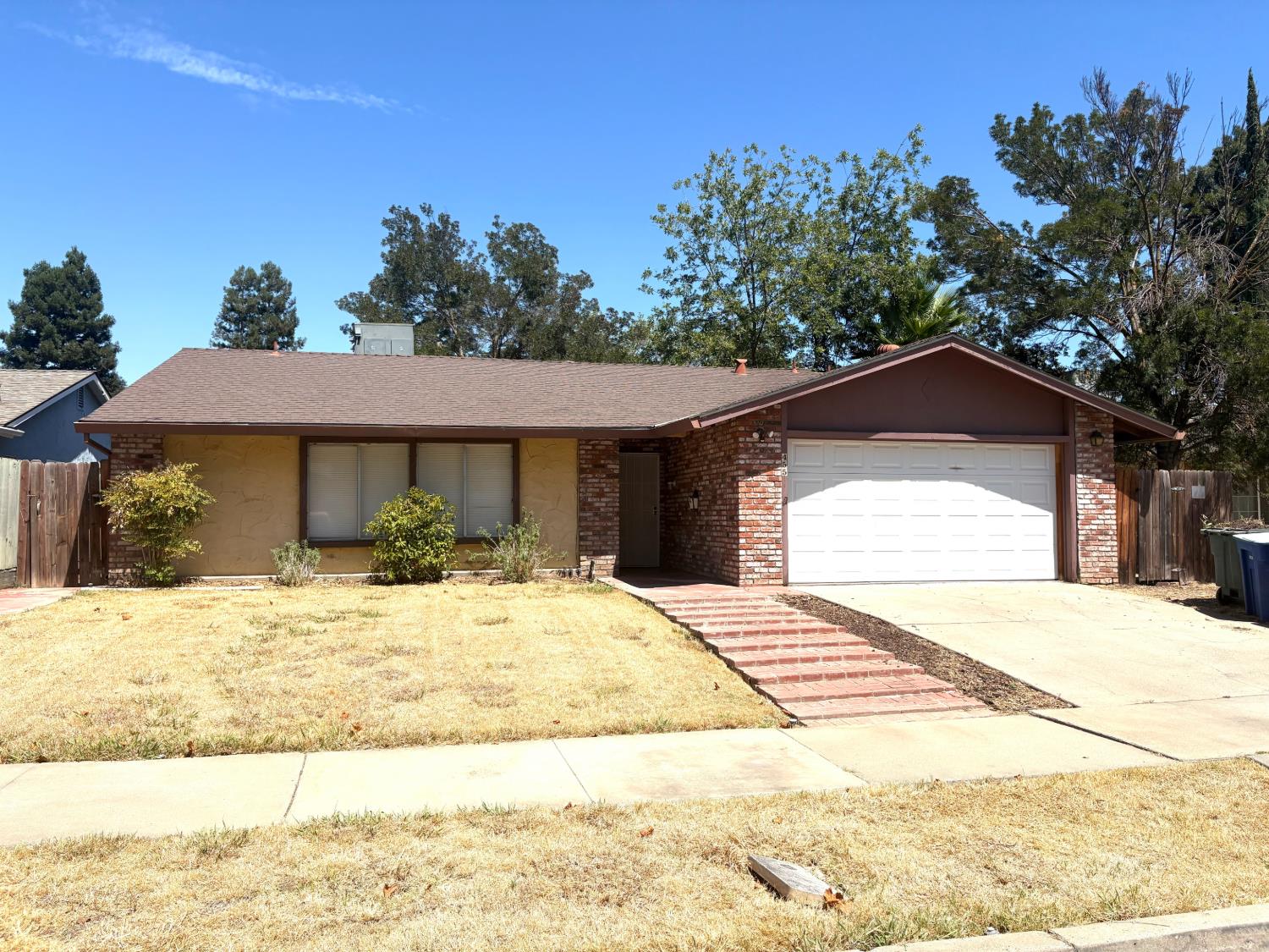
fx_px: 953
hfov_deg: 67.3
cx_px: 634
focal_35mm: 26
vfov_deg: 53.1
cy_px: 476
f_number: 1.6
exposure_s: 1/4950
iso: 50
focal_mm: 5.96
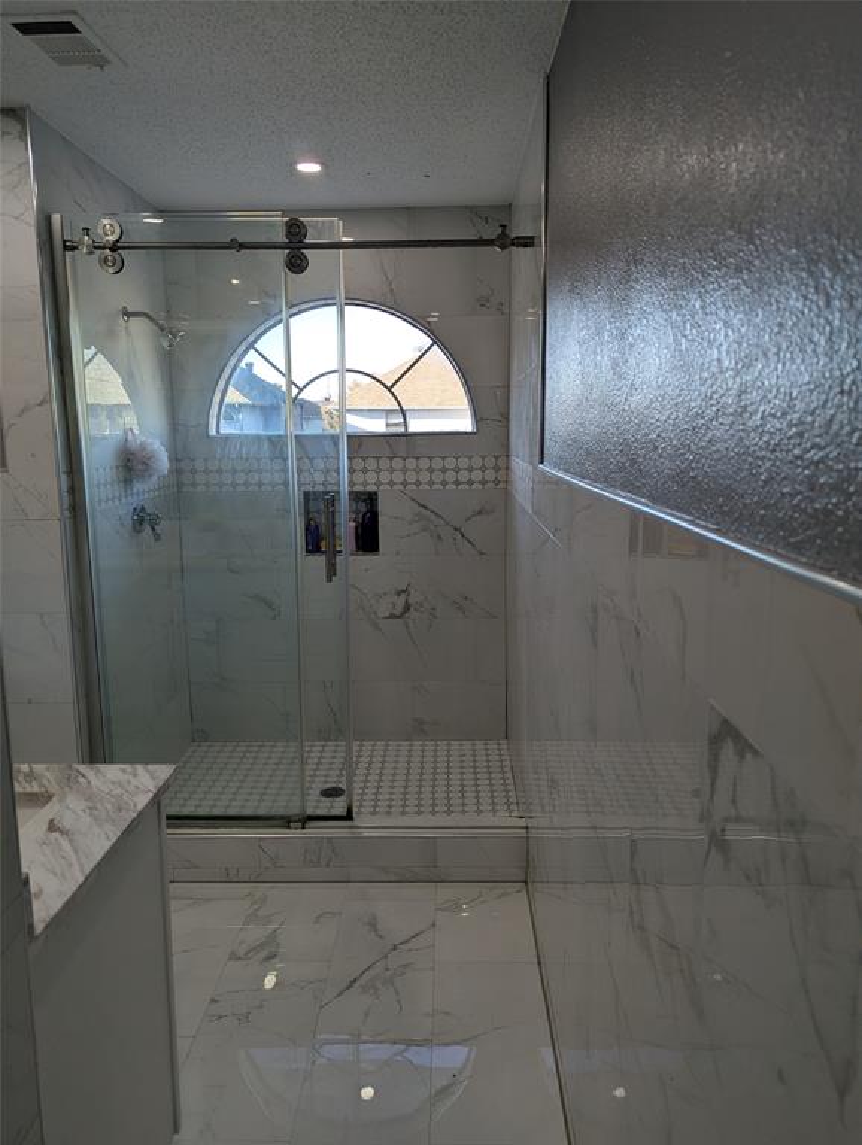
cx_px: 431
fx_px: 795
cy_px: 572
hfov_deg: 56.9
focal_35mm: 24
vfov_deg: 71.5
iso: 51
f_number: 1.85
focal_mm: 6.81
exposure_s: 1/186
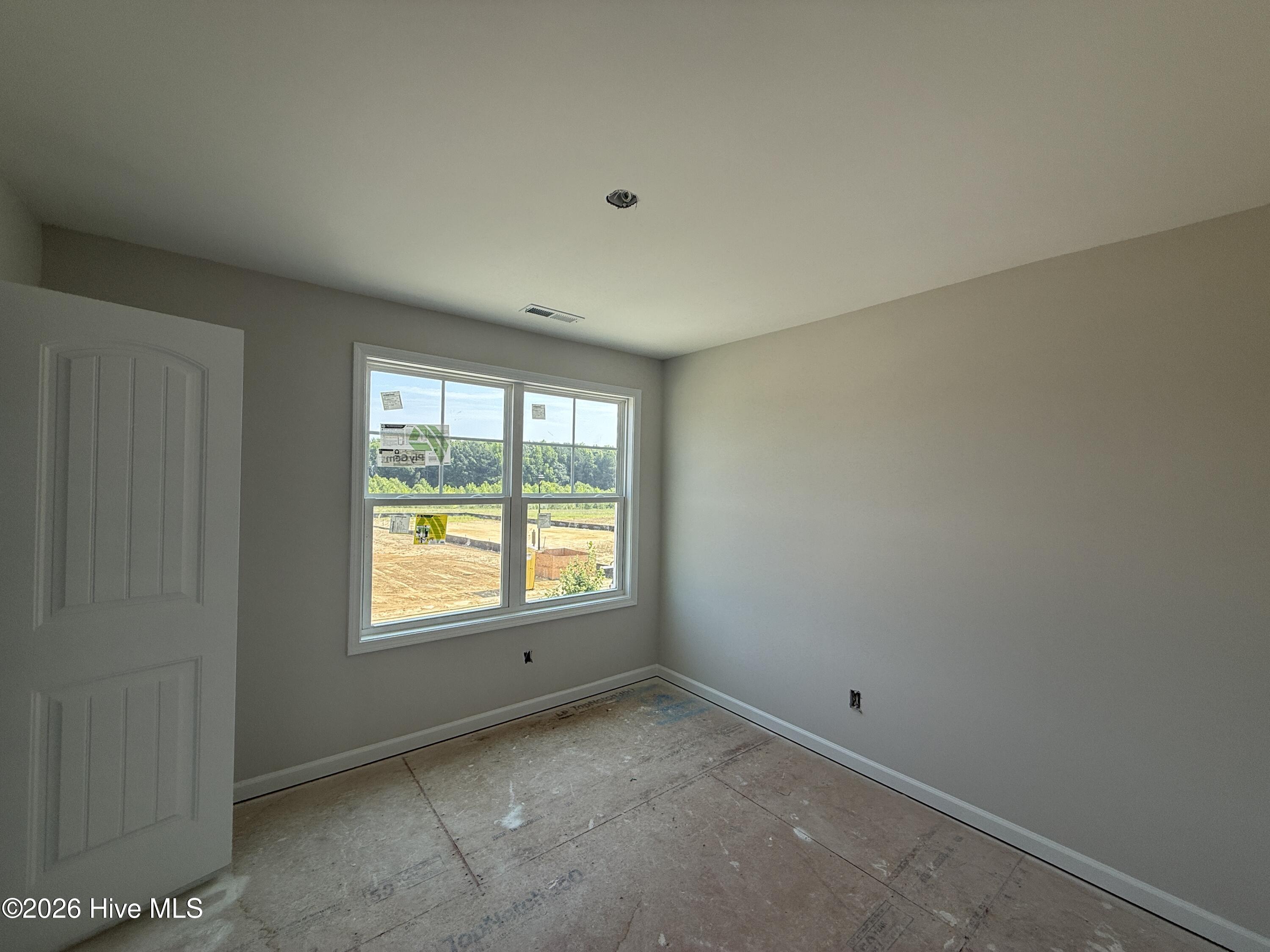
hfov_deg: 102.1
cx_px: 635
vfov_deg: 85.7
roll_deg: -1.8
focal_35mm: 14
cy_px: 476
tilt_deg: +1.7
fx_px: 514
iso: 50
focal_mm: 2.22
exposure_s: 1/472
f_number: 2.2
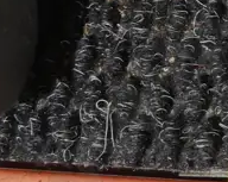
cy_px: -262
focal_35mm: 240
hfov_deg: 7.8
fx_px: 1617
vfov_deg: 6.1
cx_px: 412
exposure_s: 1/60
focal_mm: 23
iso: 800
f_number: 5.1
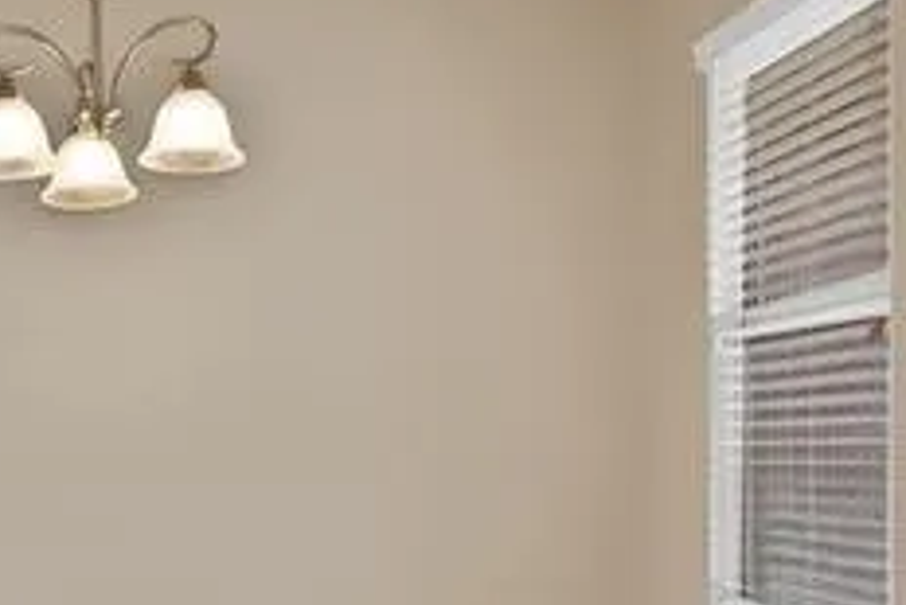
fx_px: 1335
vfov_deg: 25.3
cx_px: 125
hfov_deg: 35.7
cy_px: 445
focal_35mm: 53
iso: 640
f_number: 9
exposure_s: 1/4
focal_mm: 12
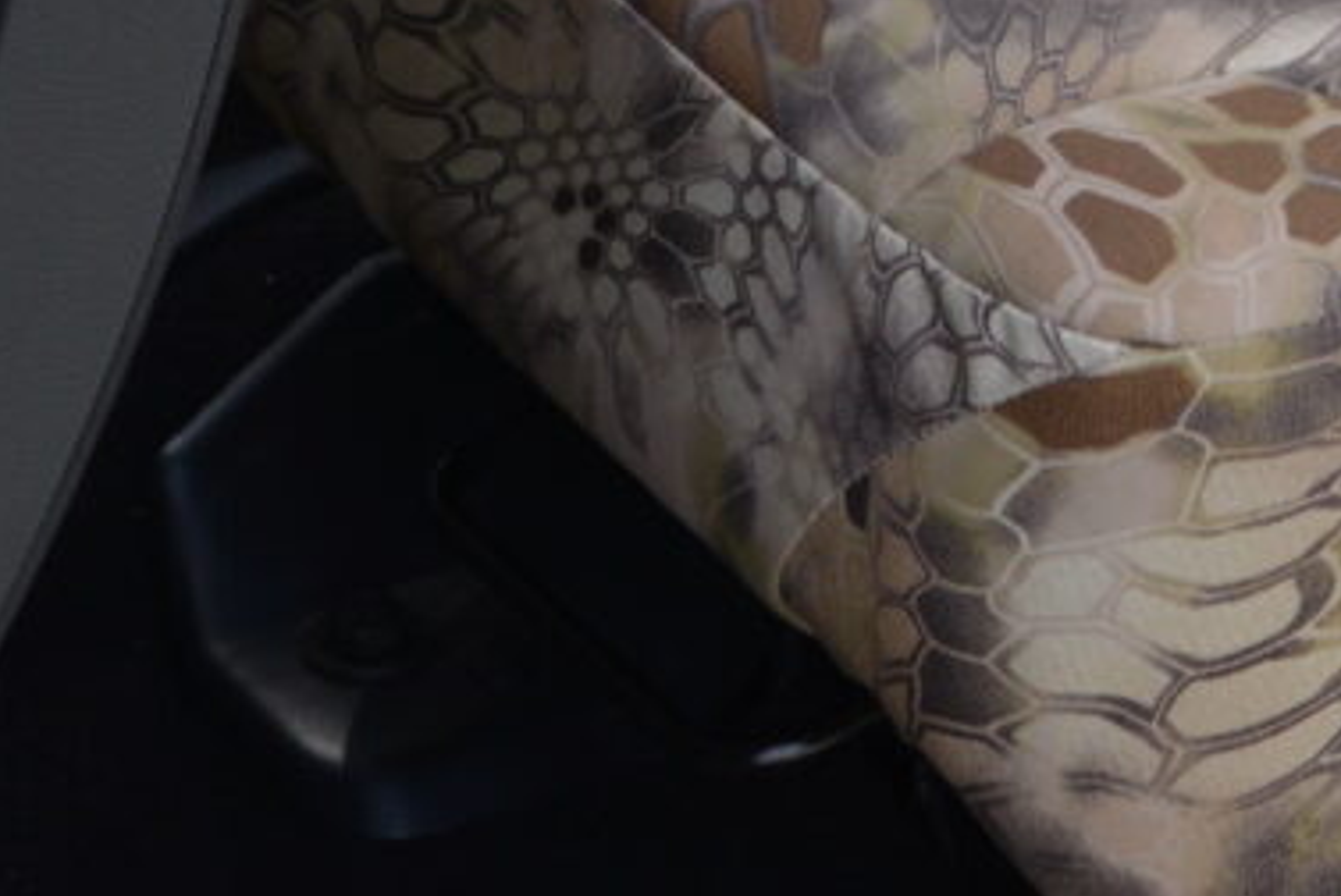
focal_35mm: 239
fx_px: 8909
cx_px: 2486
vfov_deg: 5.5
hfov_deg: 8.3
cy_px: -1367
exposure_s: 1/160
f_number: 6.3
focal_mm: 44
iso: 200
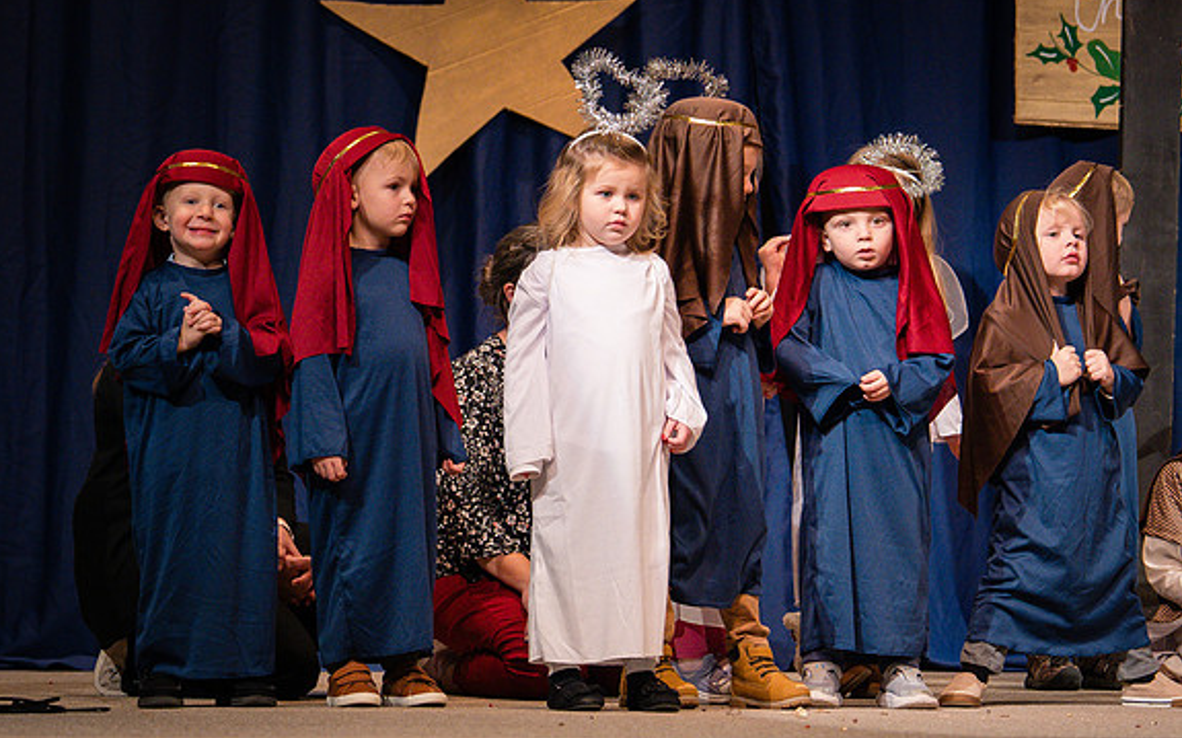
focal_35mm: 142
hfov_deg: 14.6
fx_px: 4573
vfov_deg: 9.2
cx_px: 245
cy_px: 258
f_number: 2.8
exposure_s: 1/320
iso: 1000
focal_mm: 70
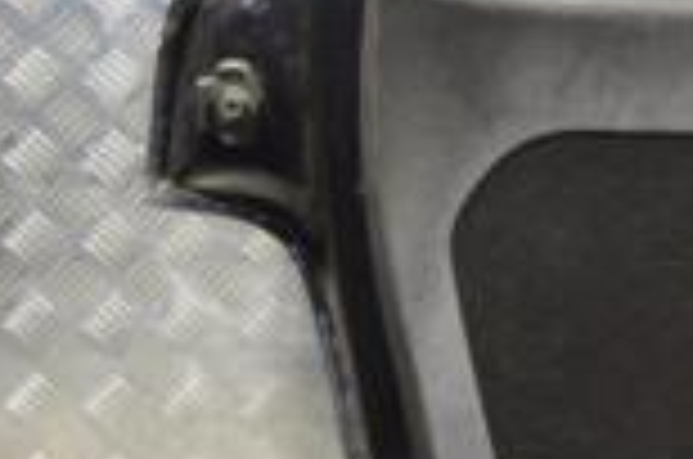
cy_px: -22
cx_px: 1156
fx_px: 3265
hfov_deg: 11.4
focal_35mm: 170
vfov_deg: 8.0
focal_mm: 29
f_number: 4.5
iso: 400
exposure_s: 1/30
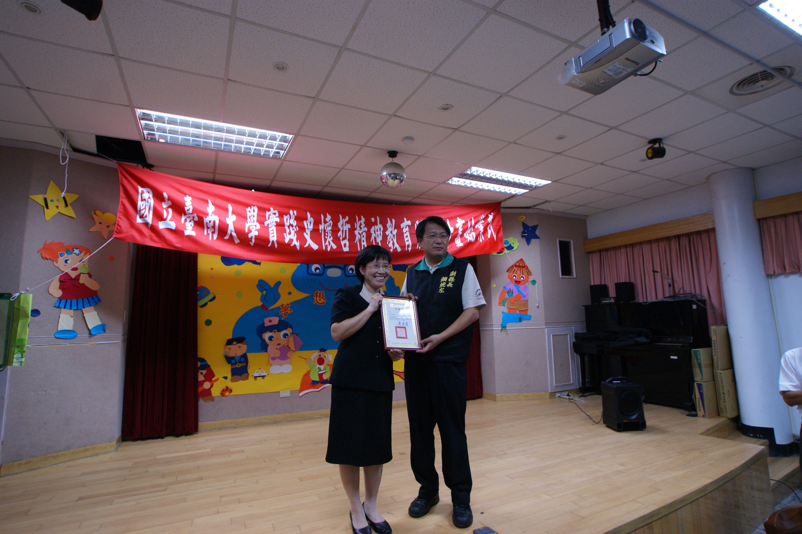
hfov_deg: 90.0
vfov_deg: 67.3
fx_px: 401
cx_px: 401
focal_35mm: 18
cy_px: 267
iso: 400
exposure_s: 1/30
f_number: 4.5
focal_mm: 12
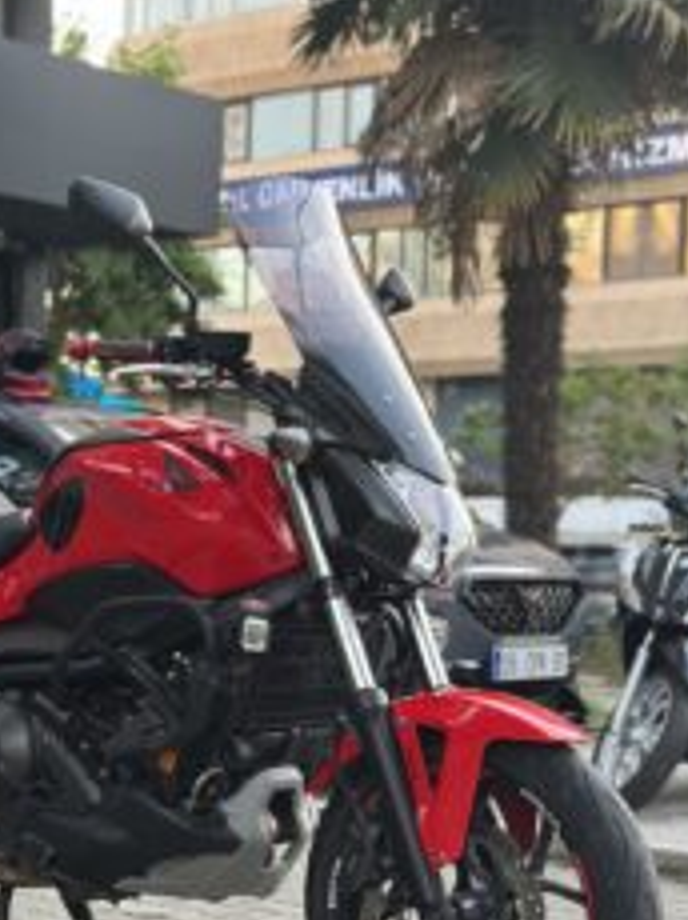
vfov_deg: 24.9
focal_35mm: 78
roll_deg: -2.0
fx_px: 2071
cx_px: 148
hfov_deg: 18.7
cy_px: 598
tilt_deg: -1.4
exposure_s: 1/121
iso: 125
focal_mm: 6.86
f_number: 1.78
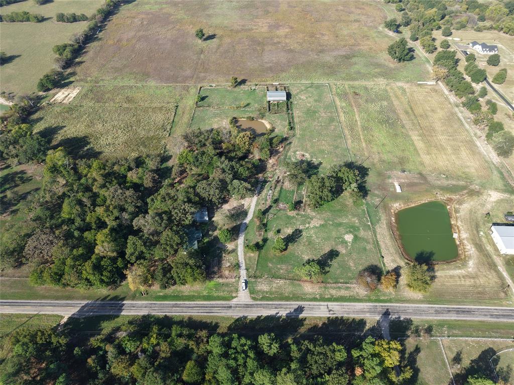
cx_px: 257
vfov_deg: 56.8
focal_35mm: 24
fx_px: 356
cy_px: 192
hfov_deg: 71.6
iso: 100
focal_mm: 8.67
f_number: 1.8
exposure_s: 1/1250
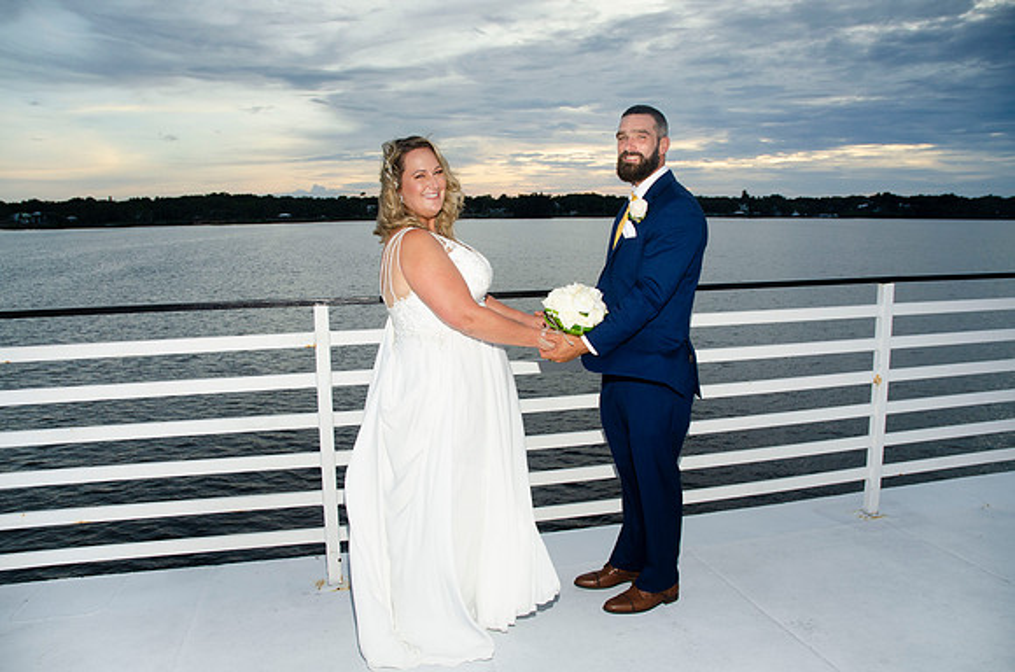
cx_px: 508
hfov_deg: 67.5
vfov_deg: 47.7
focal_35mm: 27
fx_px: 760
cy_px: 336
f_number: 5.6
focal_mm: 18
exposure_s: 1/100
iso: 200
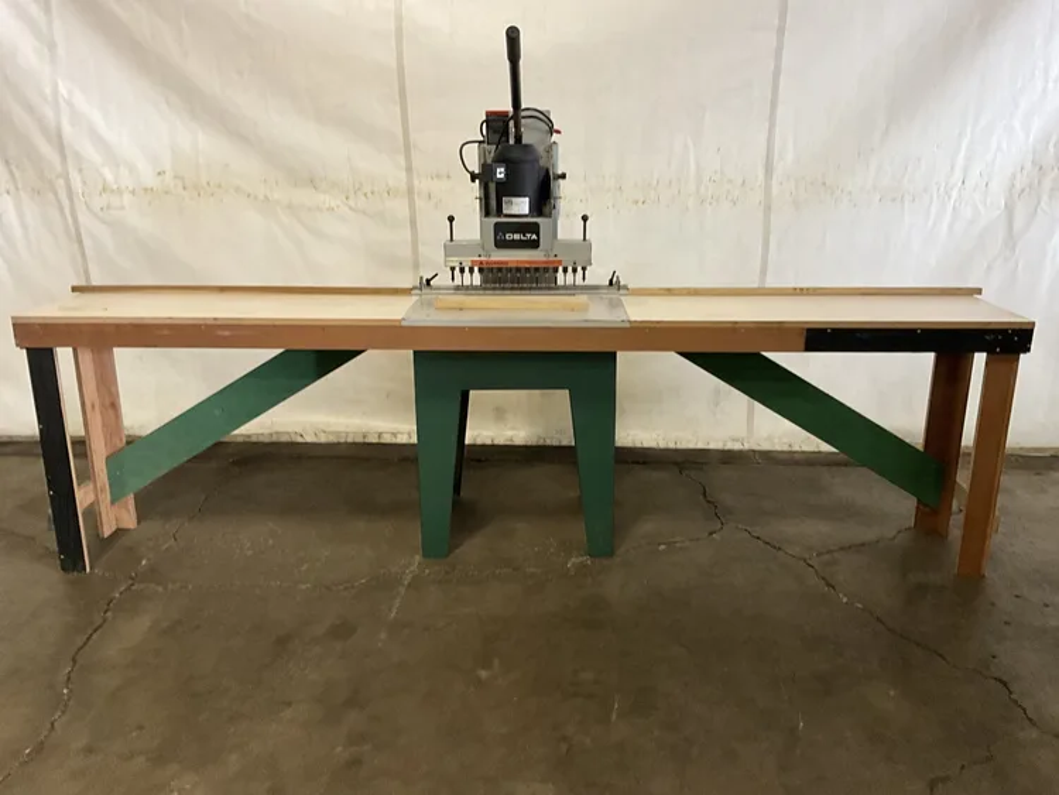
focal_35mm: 29
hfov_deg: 61.6
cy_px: 398
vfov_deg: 48.3
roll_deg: +0.1
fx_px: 887
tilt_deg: -17.4
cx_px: 530
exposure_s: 1/60
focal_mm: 3
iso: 250
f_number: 1.8
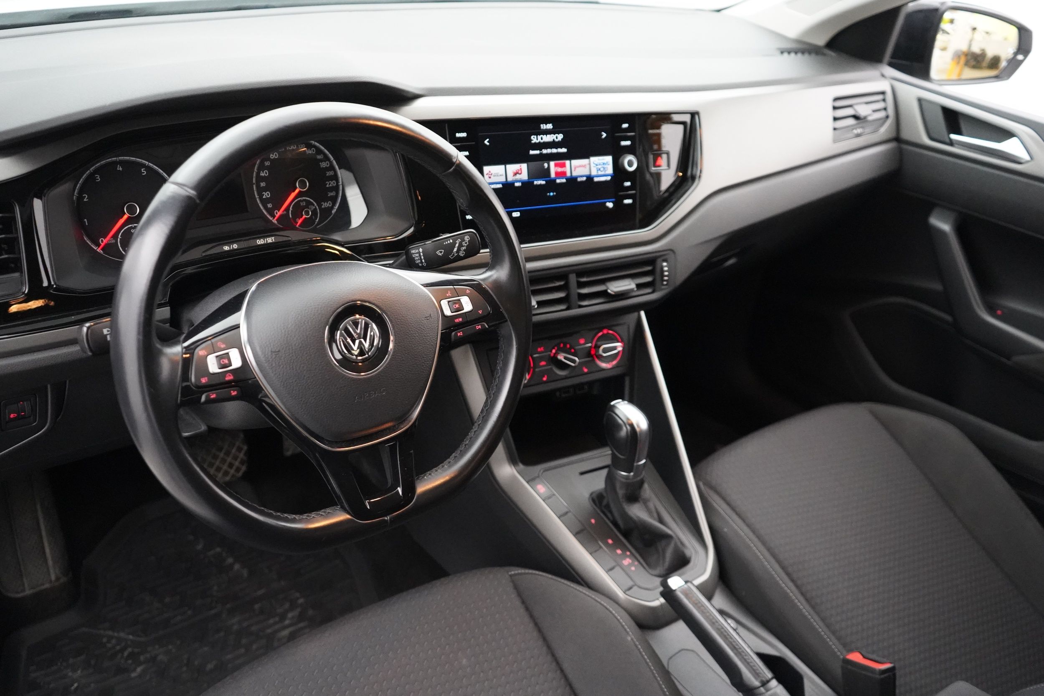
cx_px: 522
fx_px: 899
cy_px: 348
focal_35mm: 31
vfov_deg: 42.3
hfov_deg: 60.3
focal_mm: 31
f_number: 4
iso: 12800
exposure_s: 1/100
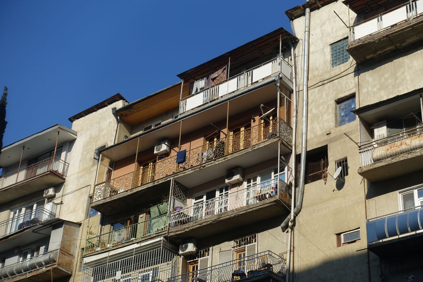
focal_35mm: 70
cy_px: 141
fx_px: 822
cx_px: 212
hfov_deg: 28.8
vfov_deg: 19.5
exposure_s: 1/800
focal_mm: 25.7
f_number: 5.6
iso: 125
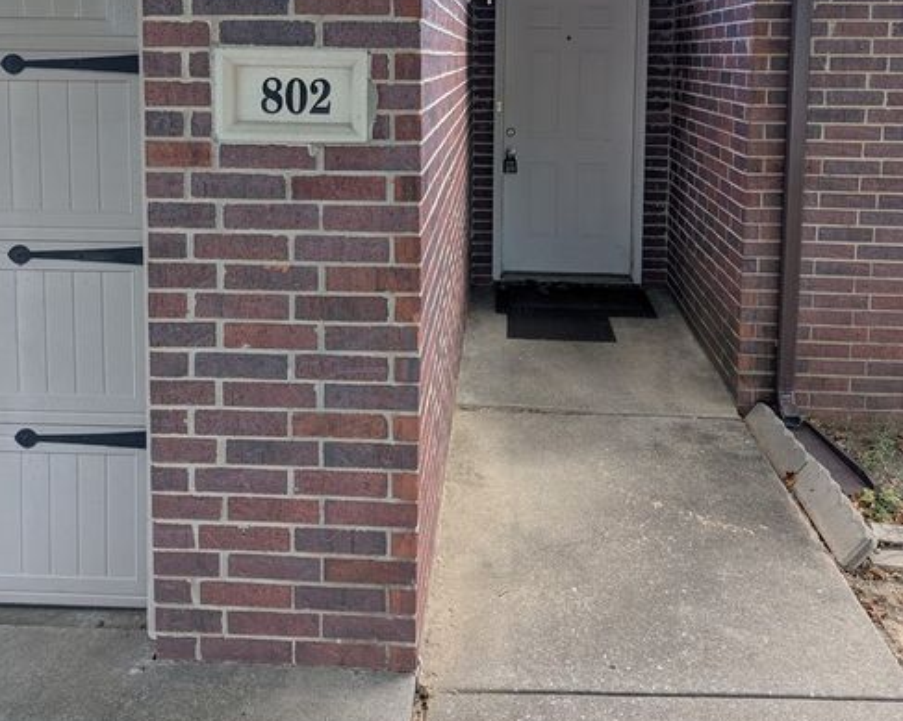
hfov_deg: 55.7
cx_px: 449
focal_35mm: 32
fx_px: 855
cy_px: 146
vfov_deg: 43.6
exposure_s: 1/348
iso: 49
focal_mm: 6.81
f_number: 1.85
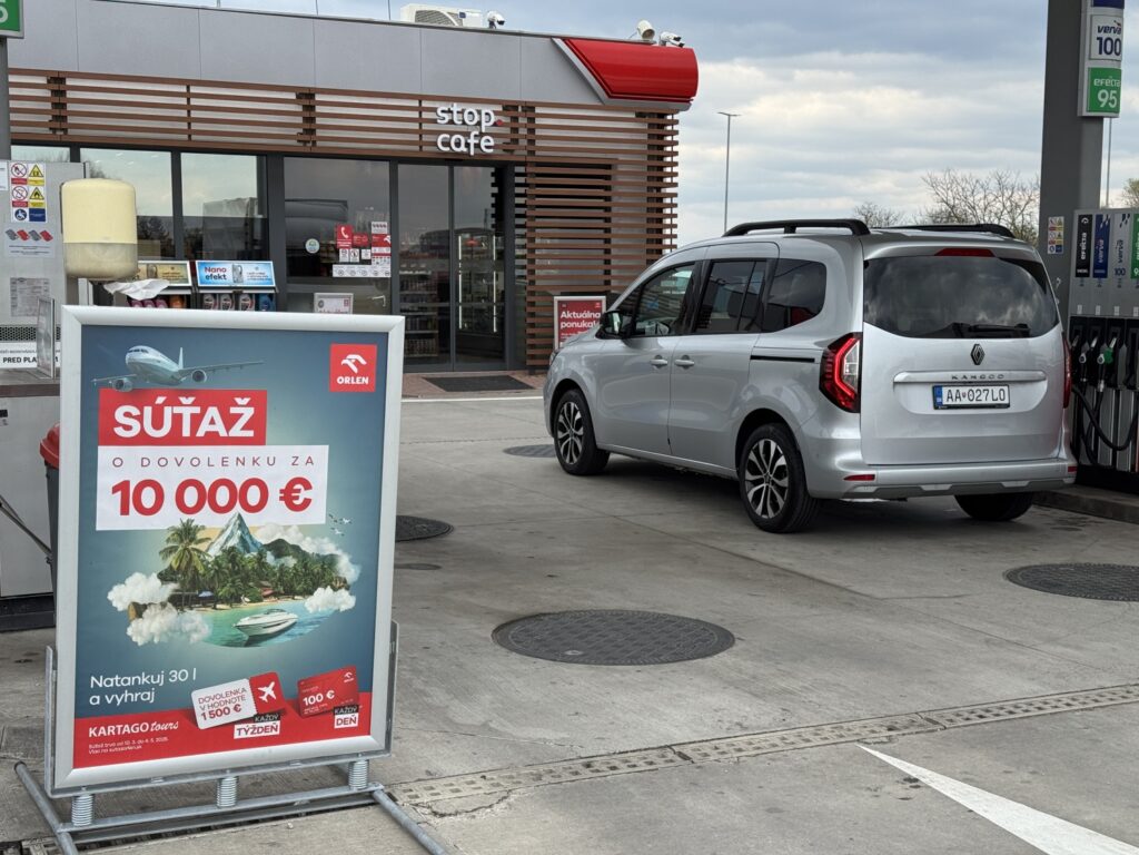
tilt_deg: -5.4
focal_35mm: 48
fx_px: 1579
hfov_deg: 39.7
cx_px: 570
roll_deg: +0.8
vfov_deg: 30.3
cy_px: 428
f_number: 1.78
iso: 64
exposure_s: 1/1724
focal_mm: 6.76
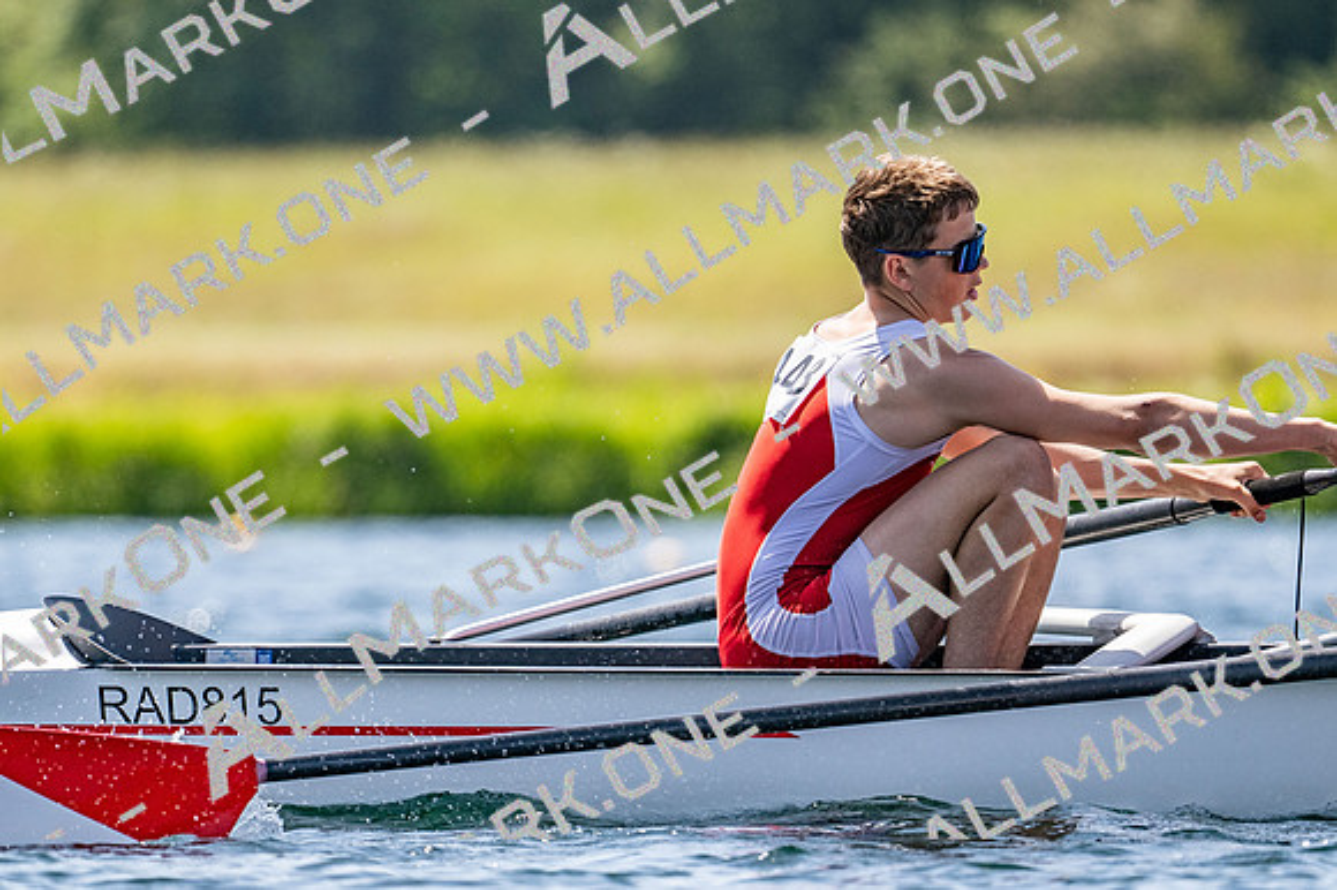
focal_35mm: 600
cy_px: 445
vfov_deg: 2.3
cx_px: 668
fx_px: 22270
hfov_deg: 3.4
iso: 280
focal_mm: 400
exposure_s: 1/2500
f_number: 4.5
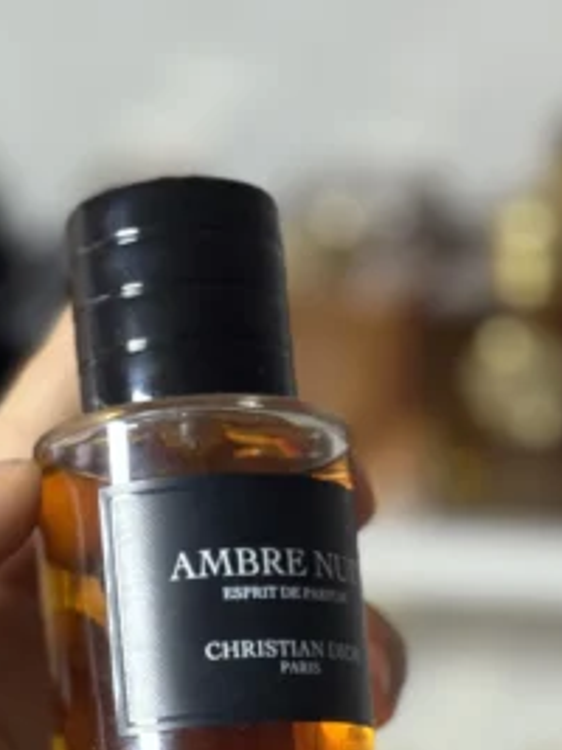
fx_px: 2231
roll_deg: +0.6
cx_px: 208
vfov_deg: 18.7
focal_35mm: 103
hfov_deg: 14.3
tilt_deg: -22.6
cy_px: 712
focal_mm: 6.76
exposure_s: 1/50
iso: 160
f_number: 1.78
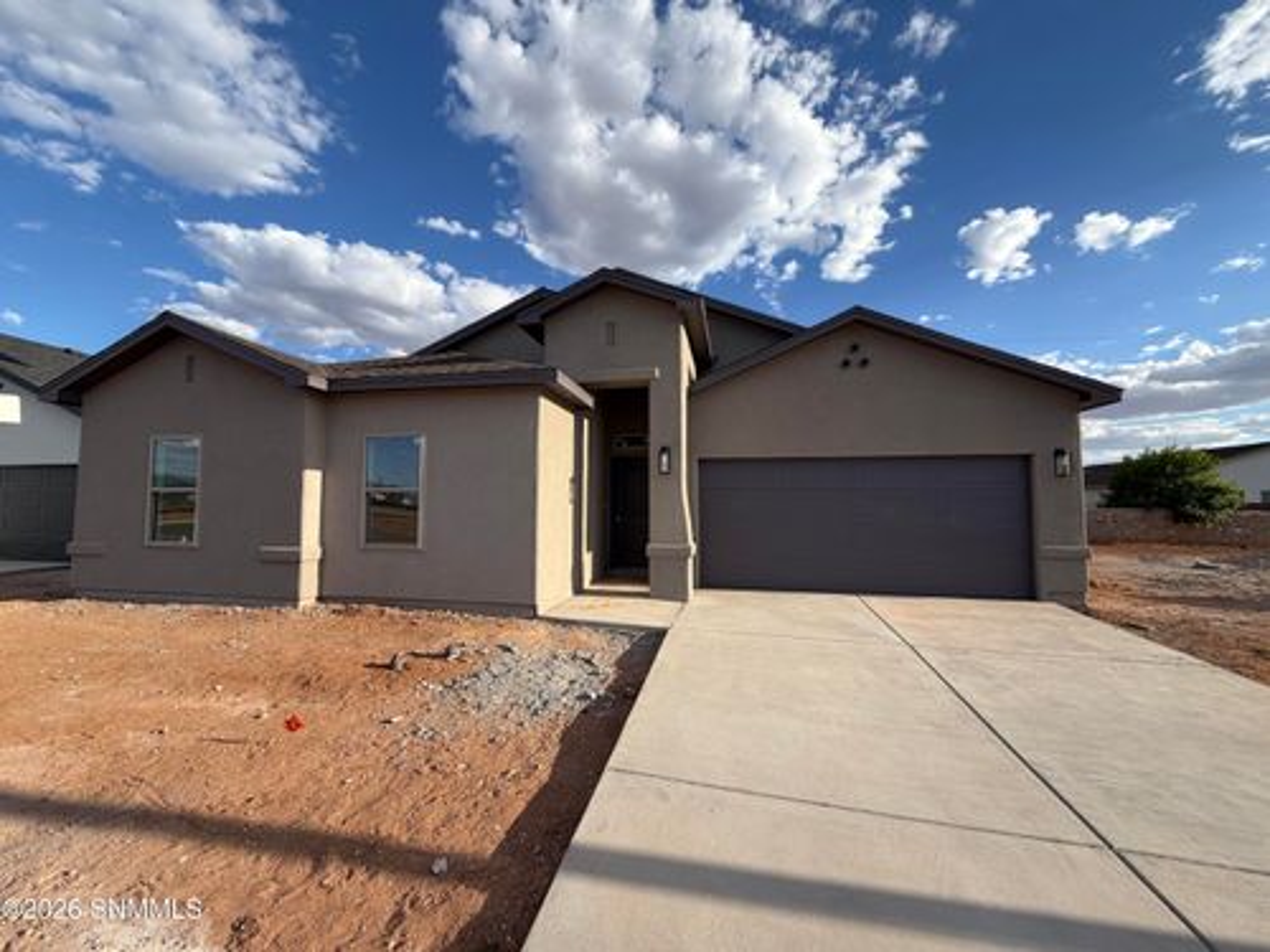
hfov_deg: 102.1
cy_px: 476
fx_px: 514
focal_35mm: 14
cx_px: 635
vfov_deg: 85.7
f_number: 2.2
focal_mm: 2.22
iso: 32
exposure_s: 1/770
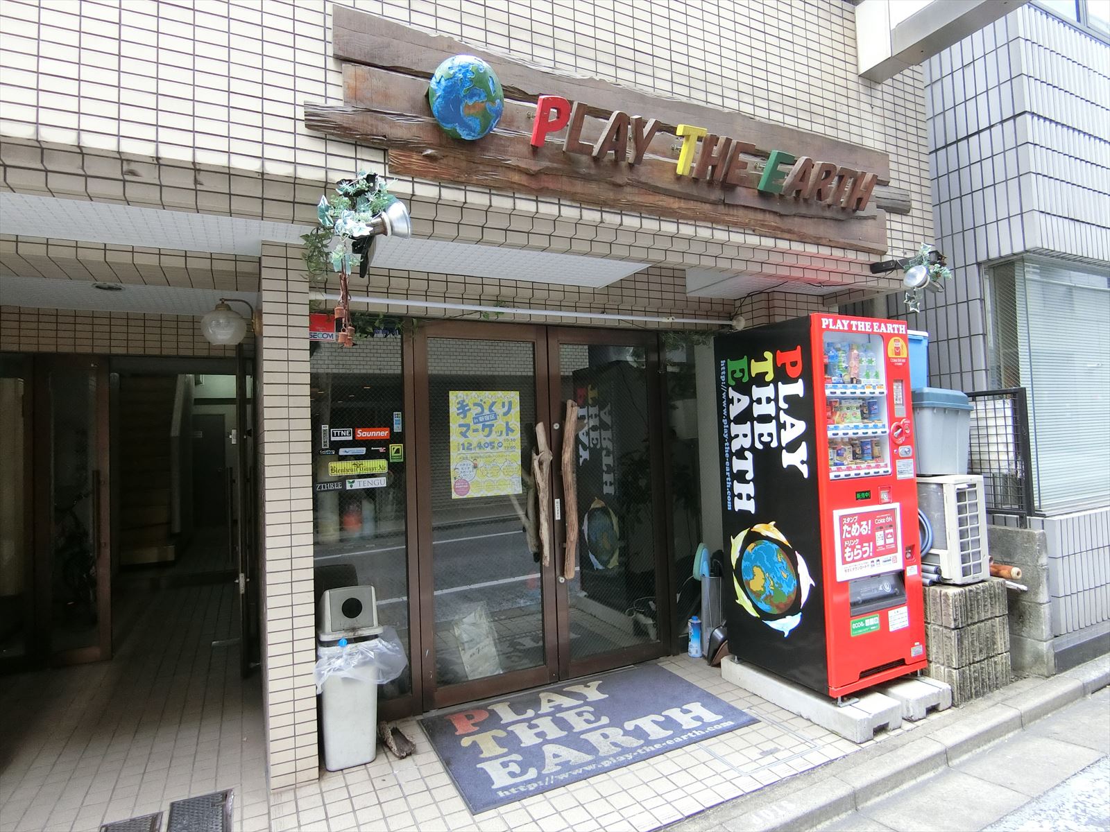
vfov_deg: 68.7
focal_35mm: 19
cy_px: 416
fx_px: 609
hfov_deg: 84.7
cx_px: 555
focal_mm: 4.06
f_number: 2.7
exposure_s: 1/125
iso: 400
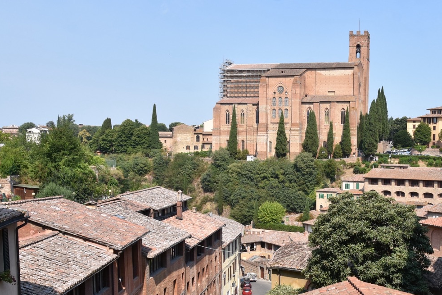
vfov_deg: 30.1
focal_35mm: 44
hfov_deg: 43.5
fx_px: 540
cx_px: 312
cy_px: 212
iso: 280
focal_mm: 18
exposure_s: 1/500
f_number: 8
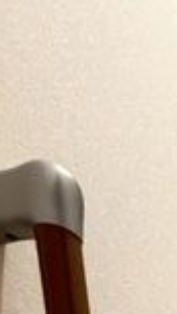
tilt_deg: +1.0
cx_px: 556
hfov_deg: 10.2
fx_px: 668
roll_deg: -0.7
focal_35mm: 80
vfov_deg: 14.1
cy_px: 802
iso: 400
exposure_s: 1/50
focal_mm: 2.22
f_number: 2.2
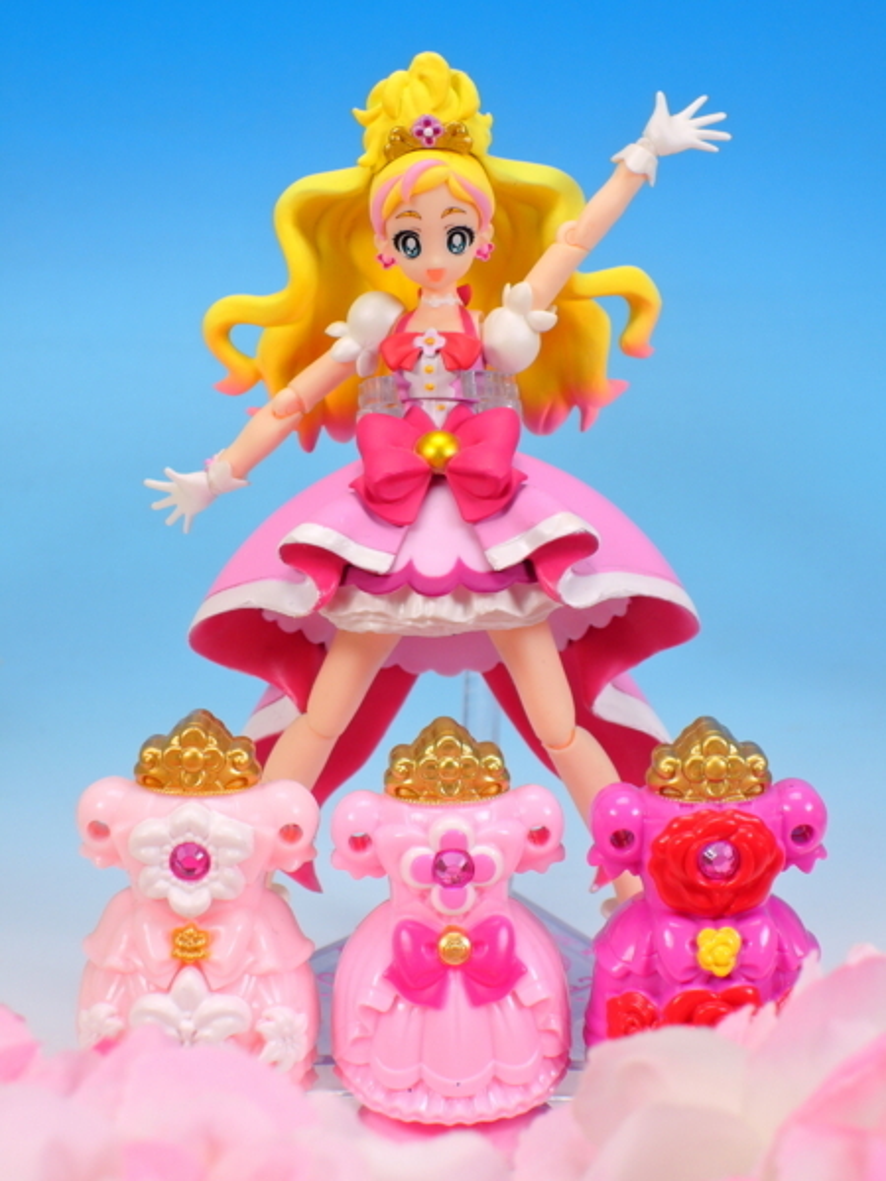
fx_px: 3583
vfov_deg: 18.7
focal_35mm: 105
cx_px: 443
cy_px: 590
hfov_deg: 14.1
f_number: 5.8
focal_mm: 22.4
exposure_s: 1/2.5
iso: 80
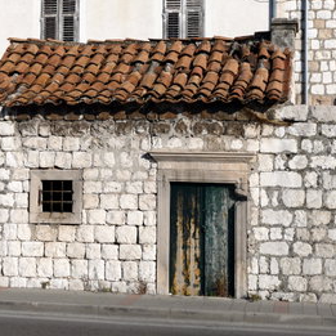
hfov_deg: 28.6
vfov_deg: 28.6
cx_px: 171
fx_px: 659
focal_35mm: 60
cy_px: 168
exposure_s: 1/13000
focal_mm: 16.74
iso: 800
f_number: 4.5
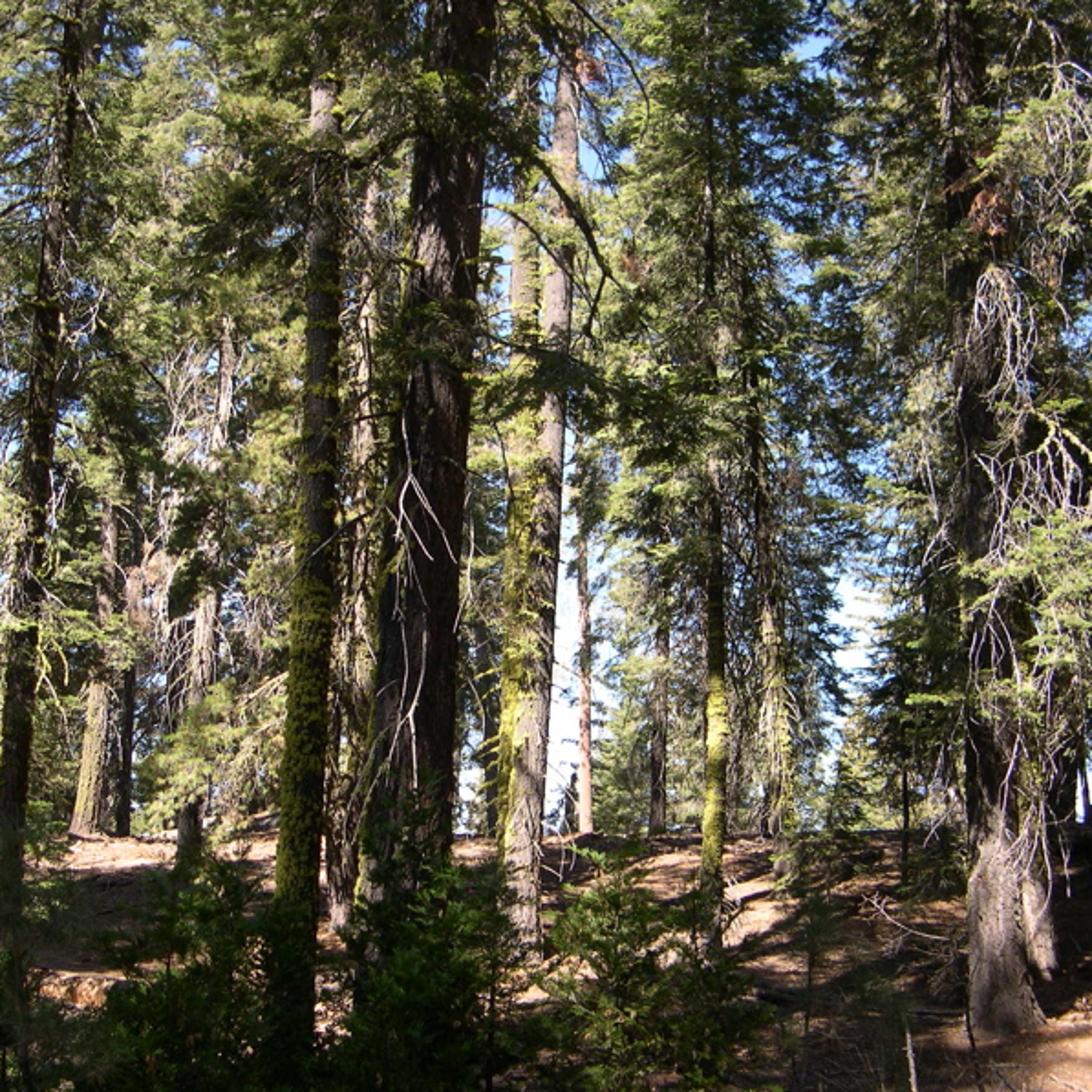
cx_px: 426
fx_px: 1606
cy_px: 547
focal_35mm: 45
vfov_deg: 37.6
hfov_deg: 37.4
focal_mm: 8
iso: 100
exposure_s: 1/336
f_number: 2.8
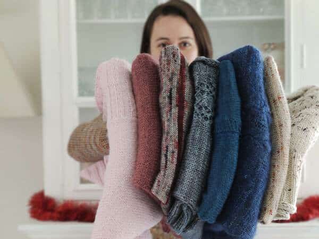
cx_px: 160
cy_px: 120
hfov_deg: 45.8
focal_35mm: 41
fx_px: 378
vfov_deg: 35.1
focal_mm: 8.16
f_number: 2
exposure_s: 1/33
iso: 853
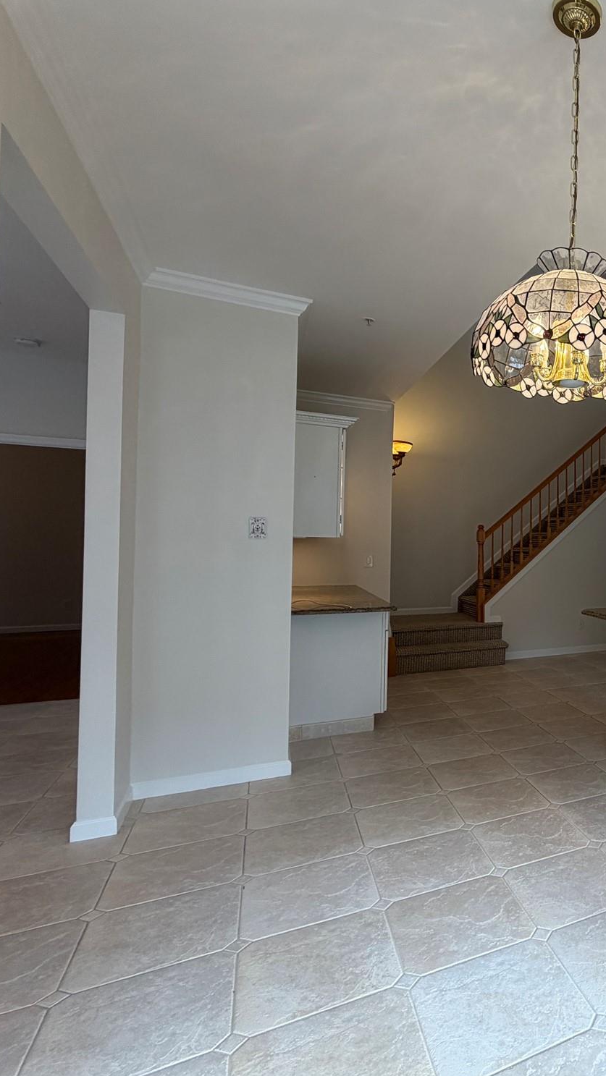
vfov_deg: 83.8
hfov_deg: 43.4
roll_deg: -1.6
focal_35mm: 21
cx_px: 644
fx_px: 600
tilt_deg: +0.3
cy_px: 538
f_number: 2.2
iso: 100
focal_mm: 2.22
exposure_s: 1/120
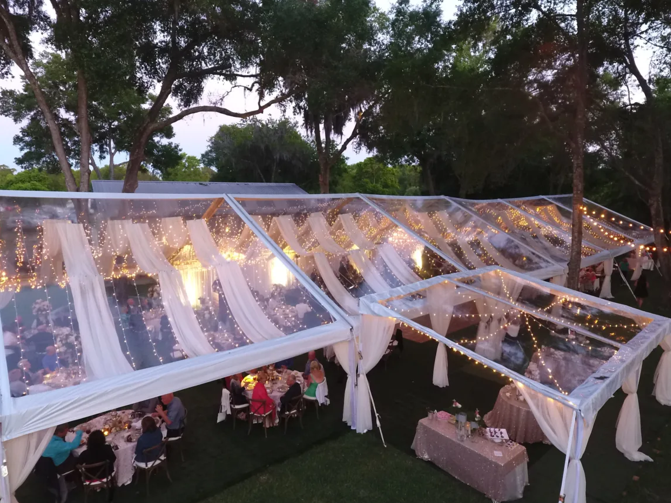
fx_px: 407
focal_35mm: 21
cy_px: 264
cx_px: 328
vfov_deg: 63.4
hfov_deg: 79.0
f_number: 2.8
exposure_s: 1/12.5
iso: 901
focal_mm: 3.61
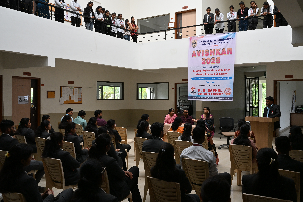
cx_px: 152
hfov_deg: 54.4
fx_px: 295
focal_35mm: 35
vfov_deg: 37.9
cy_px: 101
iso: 640
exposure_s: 1/60
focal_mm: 35
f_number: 11
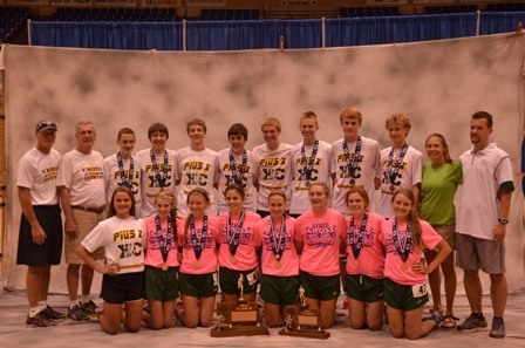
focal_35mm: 52
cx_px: 262
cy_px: 174
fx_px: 764
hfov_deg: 37.9
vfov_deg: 25.7
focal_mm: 35
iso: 800
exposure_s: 1/160
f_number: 5.6
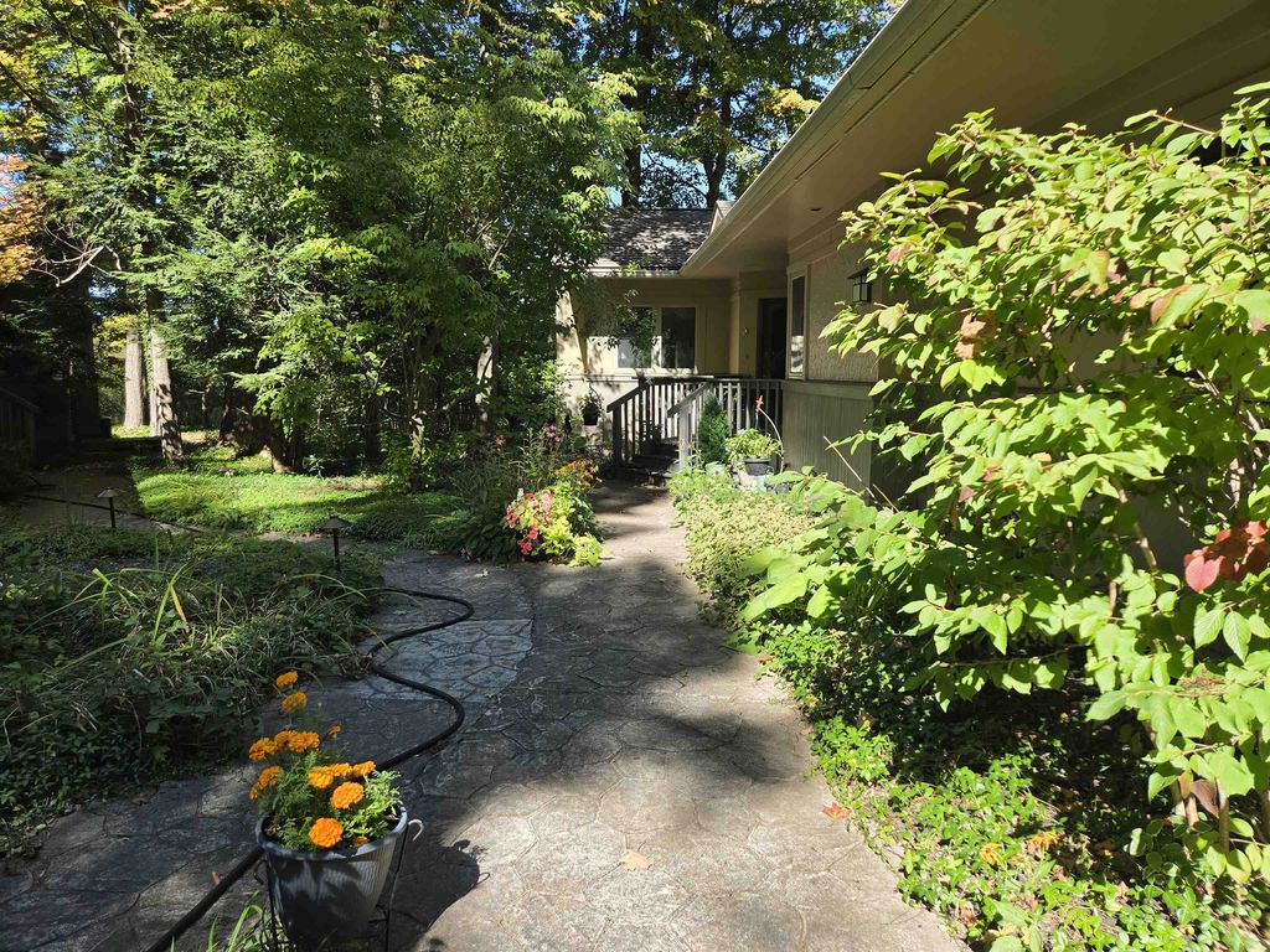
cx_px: 635
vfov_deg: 58.9
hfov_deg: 73.9
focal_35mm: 23
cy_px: 476
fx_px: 844
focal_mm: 5.4
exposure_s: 1/952
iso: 80
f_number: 1.8
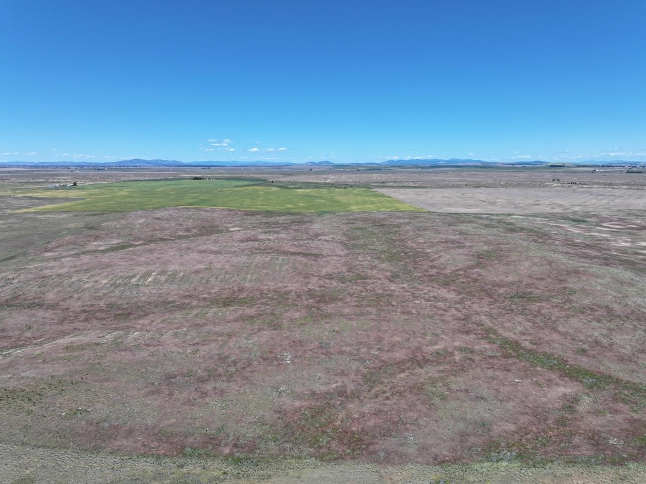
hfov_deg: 71.6
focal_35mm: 24
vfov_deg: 56.8
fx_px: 448
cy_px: 242
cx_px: 323
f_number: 2.8
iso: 100
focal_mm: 12.29
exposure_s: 1/2000
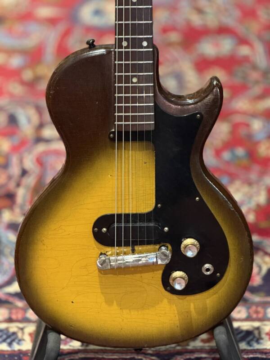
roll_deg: -0.2
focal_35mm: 120
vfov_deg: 16.4
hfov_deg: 12.3
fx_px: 1248
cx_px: 135
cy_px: 180
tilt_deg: -37.4
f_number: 2.8
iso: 1000
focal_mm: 15.66
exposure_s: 1/30
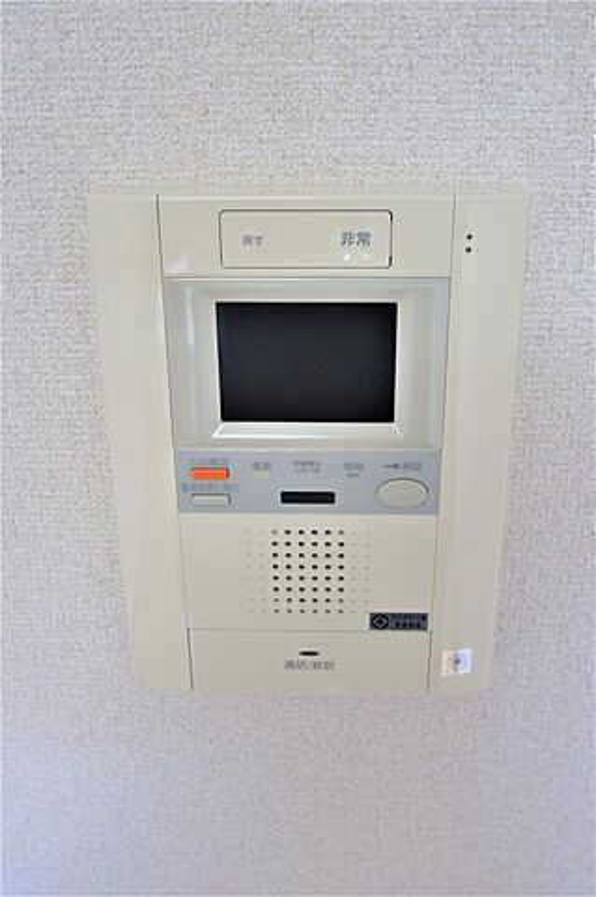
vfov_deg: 53.2
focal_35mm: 36
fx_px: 896
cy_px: 448
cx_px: 298
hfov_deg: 36.8
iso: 200
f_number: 4.5
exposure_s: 1/40
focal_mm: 24
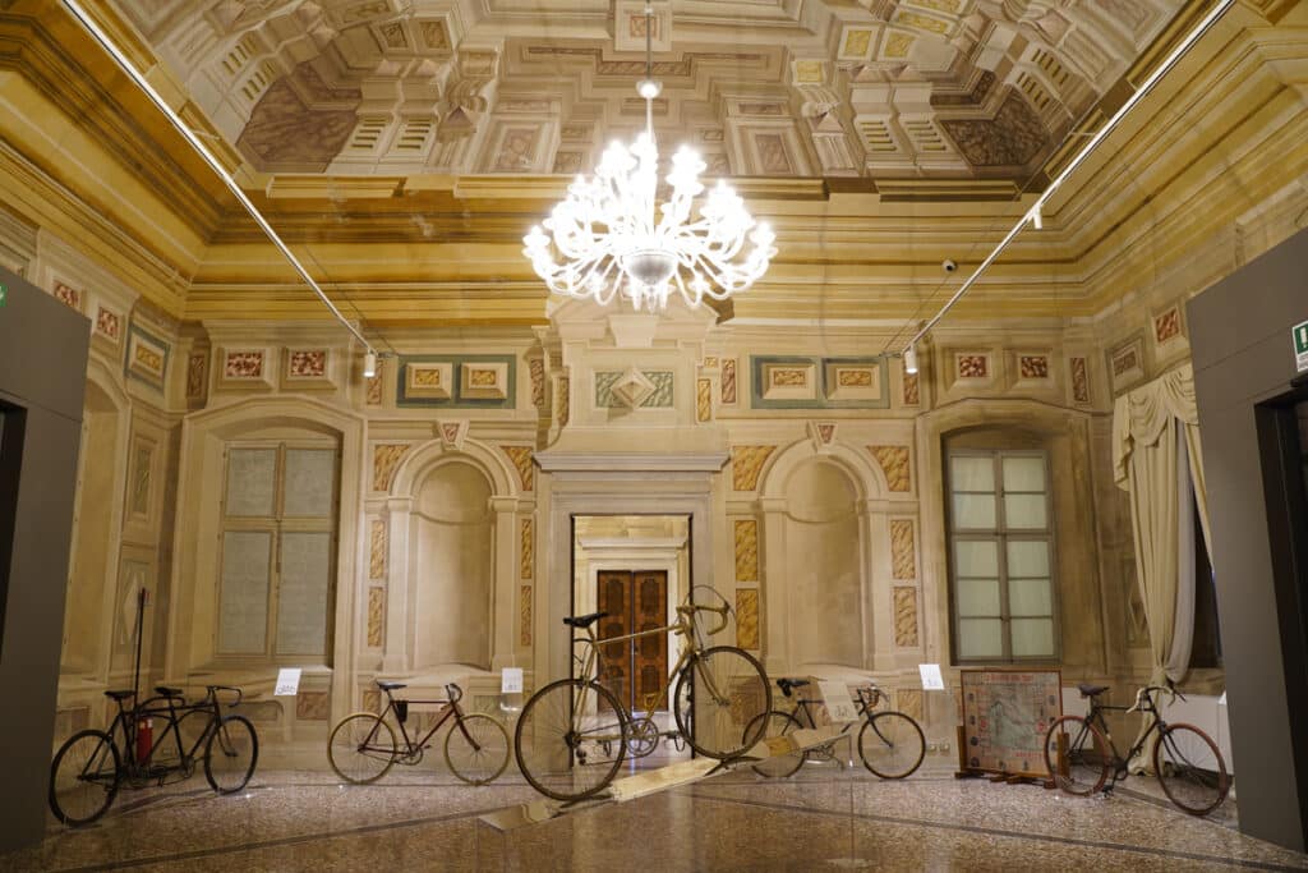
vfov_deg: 46.4
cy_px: 436
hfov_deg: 65.5
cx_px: 654
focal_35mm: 28
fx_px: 1017
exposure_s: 1/30
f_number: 4
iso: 800
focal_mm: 28
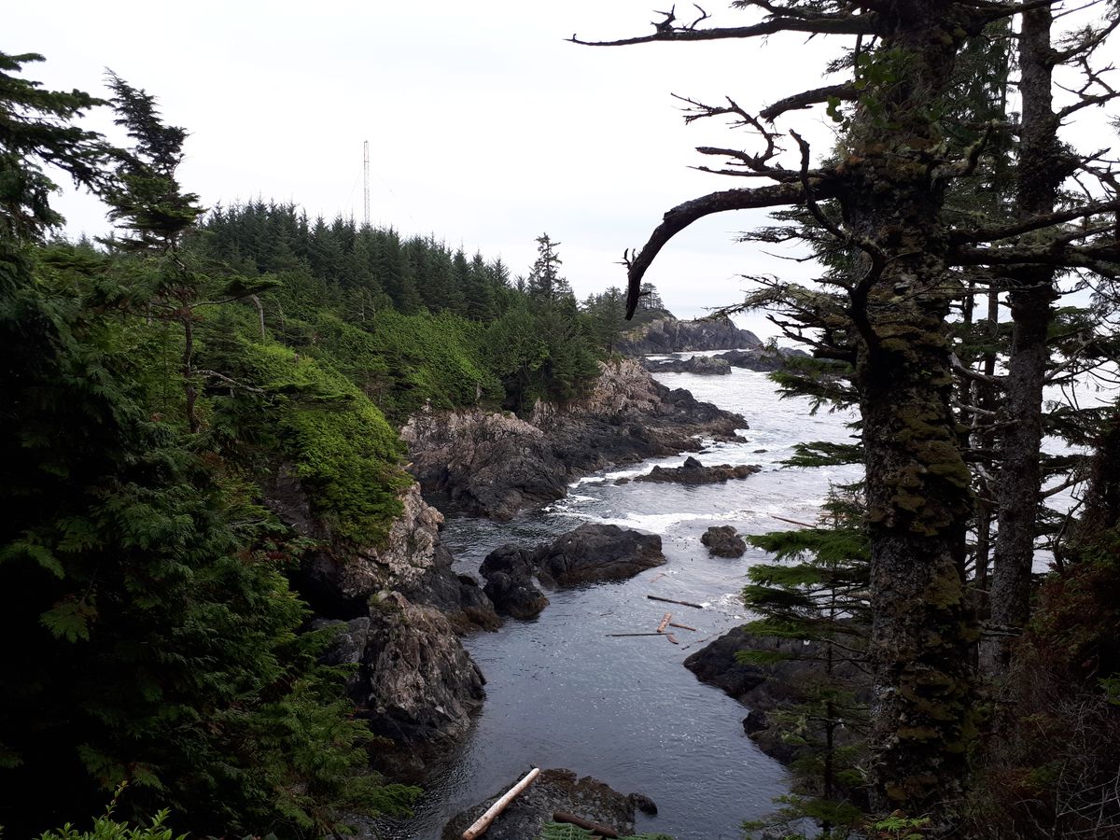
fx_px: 874
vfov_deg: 51.4
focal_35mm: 27
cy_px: 420
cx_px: 560
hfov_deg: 65.3
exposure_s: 1/100
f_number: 1.9
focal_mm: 3.6
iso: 40
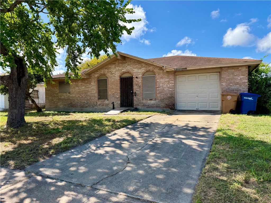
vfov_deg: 56.8
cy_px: 102
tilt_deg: -1.0
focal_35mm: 24
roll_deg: +1.1
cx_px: 136
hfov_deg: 71.6
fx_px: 188
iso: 100
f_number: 1.78
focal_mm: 6.76
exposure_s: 1/3584
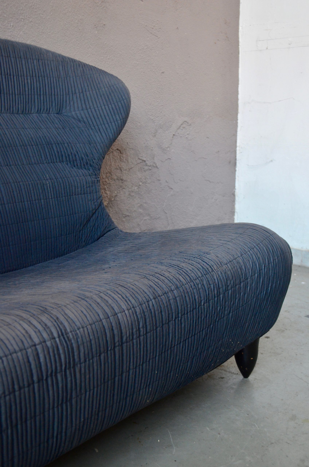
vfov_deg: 43.7
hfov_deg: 29.7
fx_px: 582
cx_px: 154
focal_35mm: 45
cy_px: 234
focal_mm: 30
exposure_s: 1/30
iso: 1250
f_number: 4.5
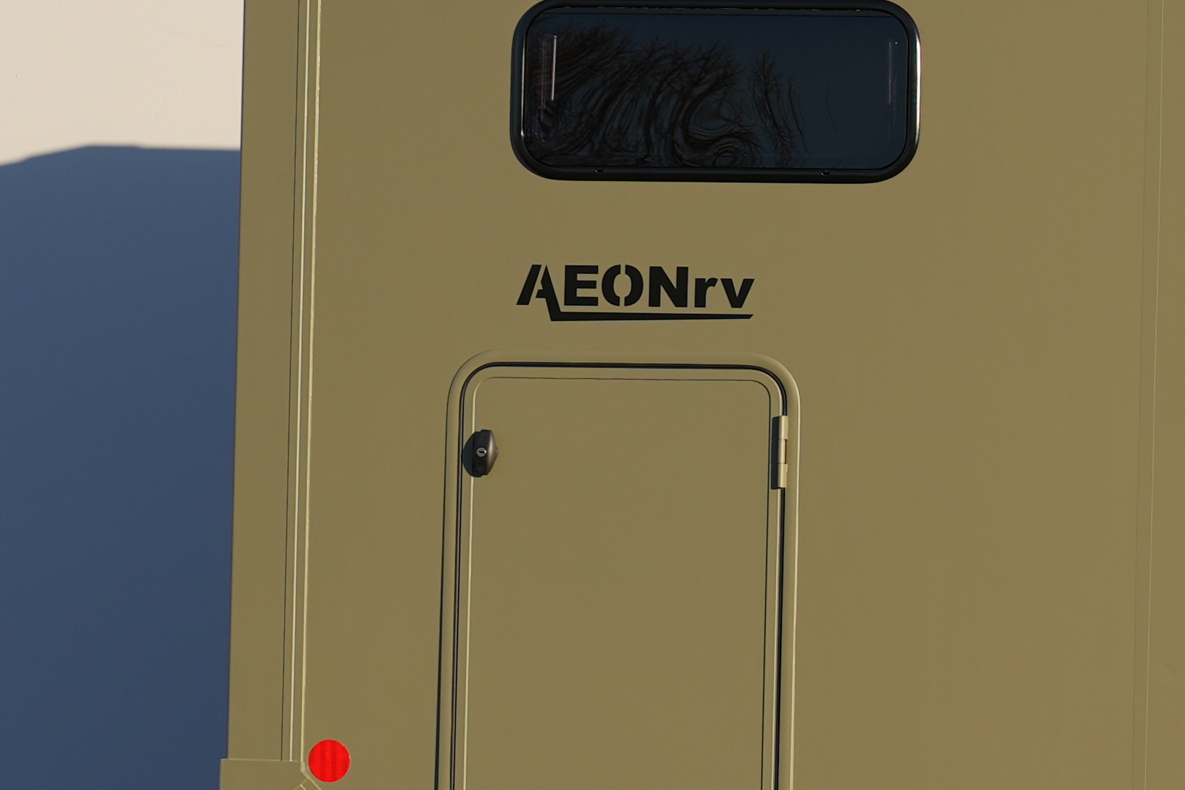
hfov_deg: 14.2
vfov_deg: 10.5
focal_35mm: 130
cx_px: 2019
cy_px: 421
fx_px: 4279
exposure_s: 1/320
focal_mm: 30
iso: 100
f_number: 5.6
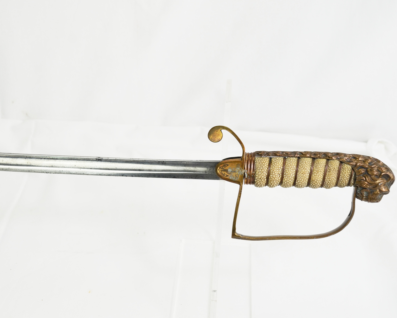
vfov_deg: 23.5
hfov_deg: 29.1
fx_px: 764
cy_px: 159
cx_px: 181
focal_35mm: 65
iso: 200
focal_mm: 38
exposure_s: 1/160
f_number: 6.3
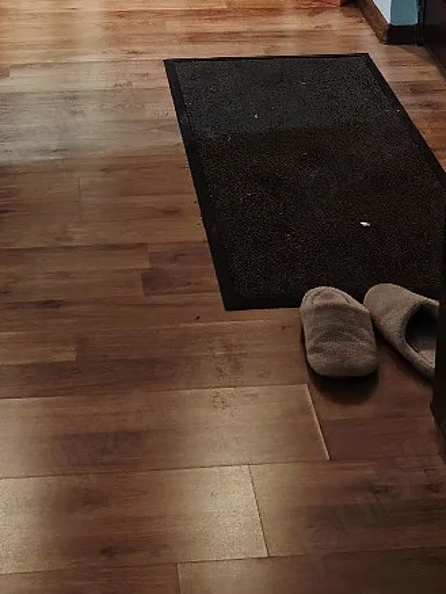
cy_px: -199
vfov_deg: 23.3
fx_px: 1253
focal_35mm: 73
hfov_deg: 20.2
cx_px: 180
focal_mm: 5.25
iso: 2381
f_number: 1.75
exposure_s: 1/20
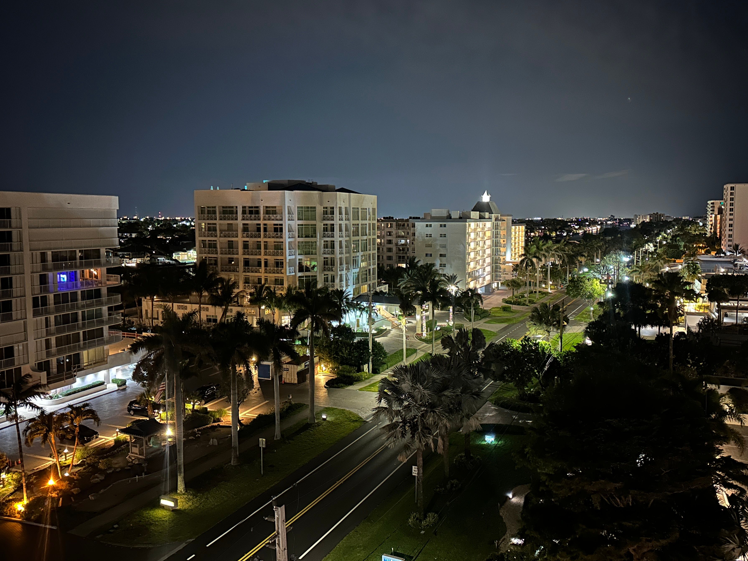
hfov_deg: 65.2
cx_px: 401
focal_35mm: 27
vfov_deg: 51.3
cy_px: 262
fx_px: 583
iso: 1600
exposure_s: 1/9
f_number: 1.78
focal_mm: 6.86
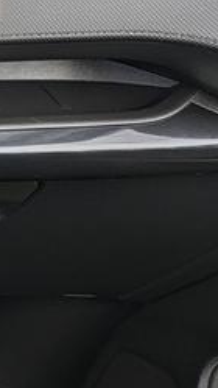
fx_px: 1439
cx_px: -677
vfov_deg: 15.1
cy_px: 366
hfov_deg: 6.7
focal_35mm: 140
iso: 43
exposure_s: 1/340
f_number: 1.89
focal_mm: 5.43
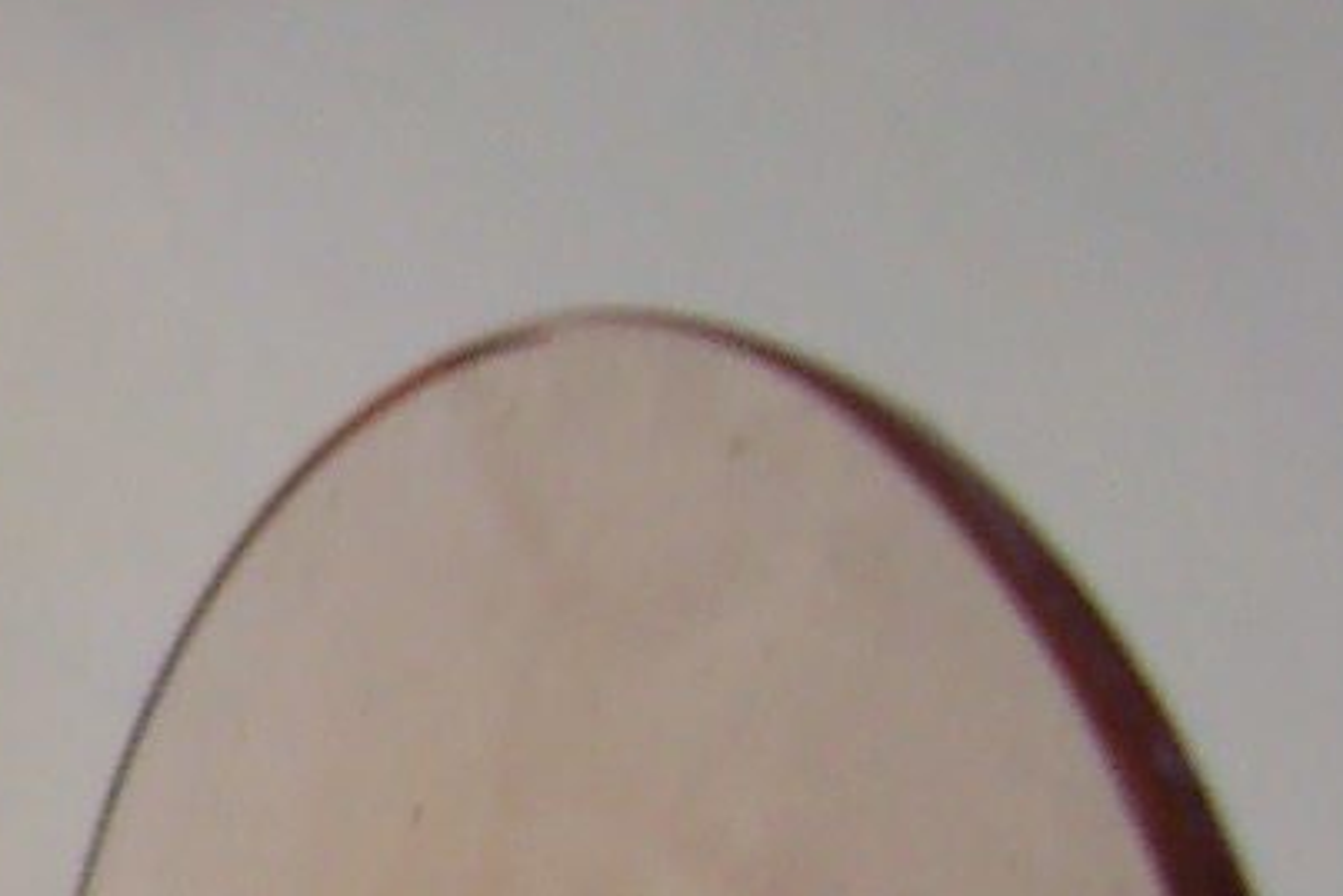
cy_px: 1852
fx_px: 5896
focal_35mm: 158
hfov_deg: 11.6
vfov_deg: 8.2
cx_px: -1396
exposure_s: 1/60
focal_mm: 5.6
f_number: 2.8
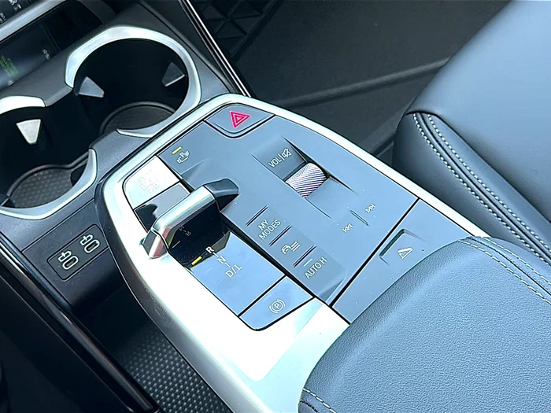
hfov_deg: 44.8
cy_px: 206
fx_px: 669
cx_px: 276
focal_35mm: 42
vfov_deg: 34.3
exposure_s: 1/104
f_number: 1.78
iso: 100
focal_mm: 6.86
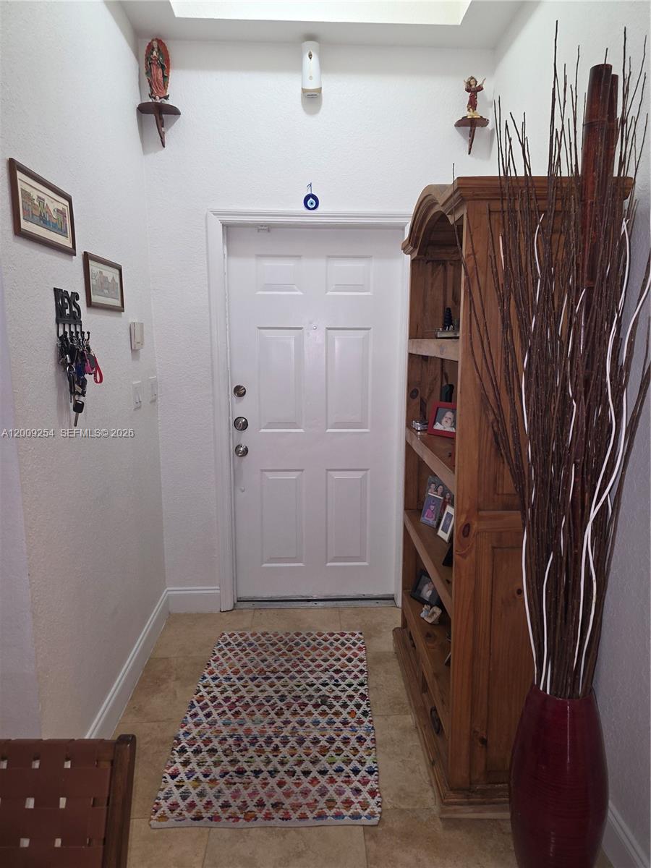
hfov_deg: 58.9
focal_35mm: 23
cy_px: 434
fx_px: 577
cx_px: 326
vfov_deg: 73.9
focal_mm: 6.3
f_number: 1.7
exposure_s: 1/30
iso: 100
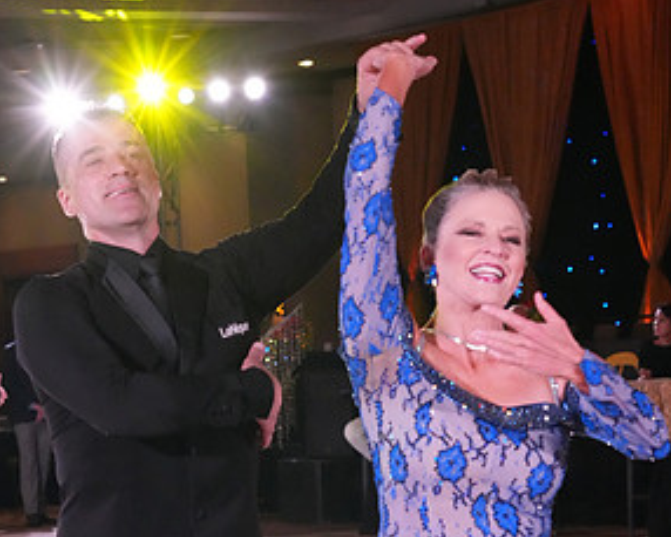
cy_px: 635
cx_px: 316
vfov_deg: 9.9
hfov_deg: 12.5
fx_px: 3059
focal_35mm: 154
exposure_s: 1/400
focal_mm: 81
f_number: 6.3
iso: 10000
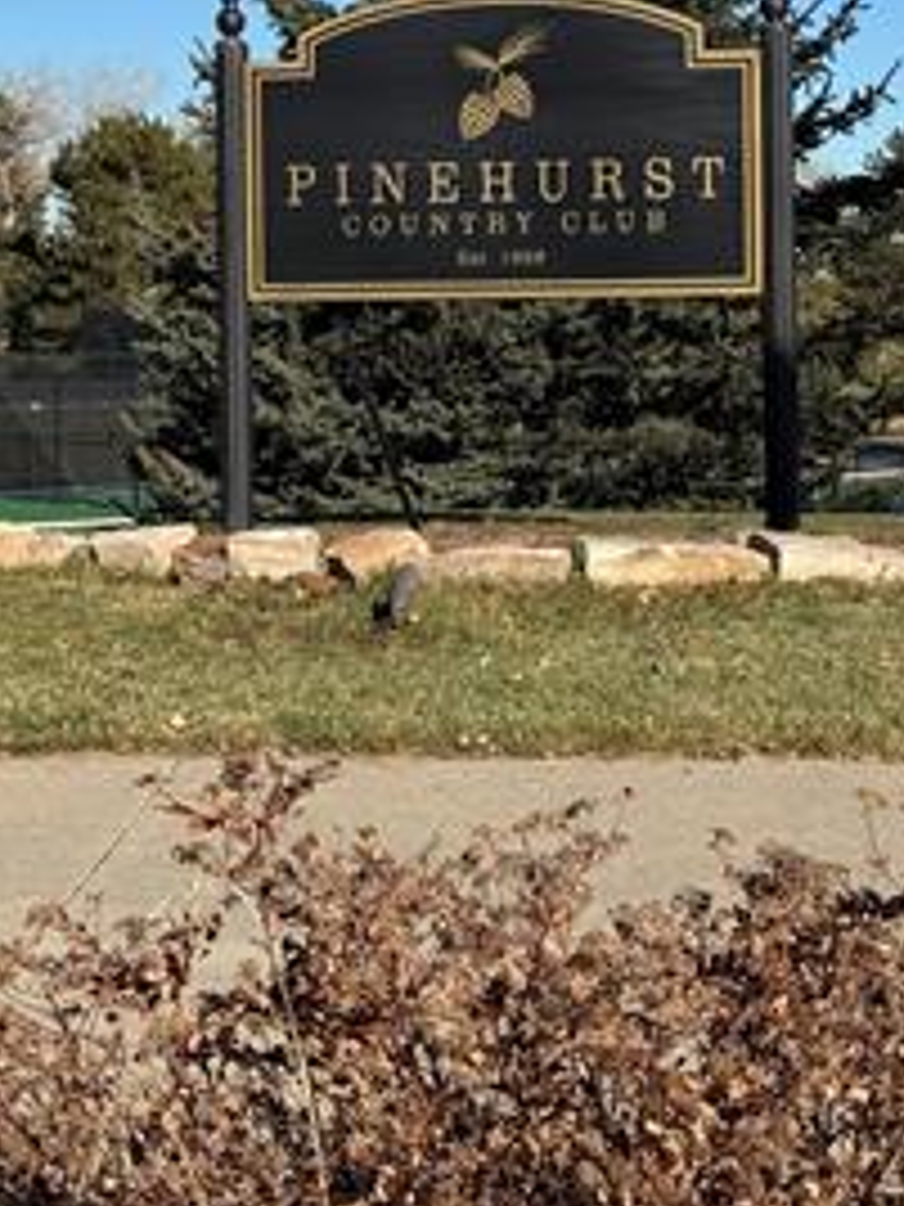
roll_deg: +1.2
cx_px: 373
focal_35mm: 86
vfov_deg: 22.5
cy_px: 284
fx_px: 2995
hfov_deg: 17.2
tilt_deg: -0.4
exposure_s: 1/4608
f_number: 1.78
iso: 64
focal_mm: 6.76
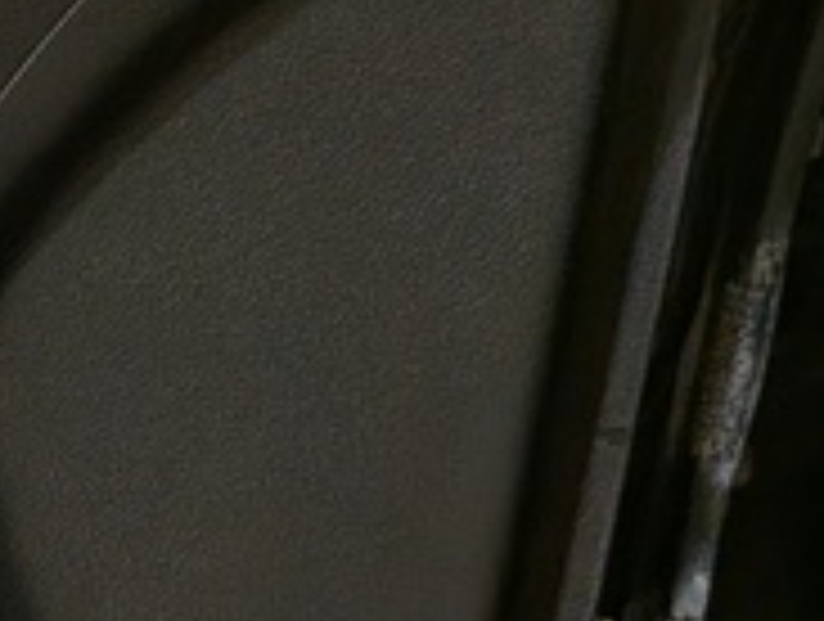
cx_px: -1261
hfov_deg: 11.6
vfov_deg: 10.9
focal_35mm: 134
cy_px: 774
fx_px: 3196
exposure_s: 1/120
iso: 127
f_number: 1.7
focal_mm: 4.53
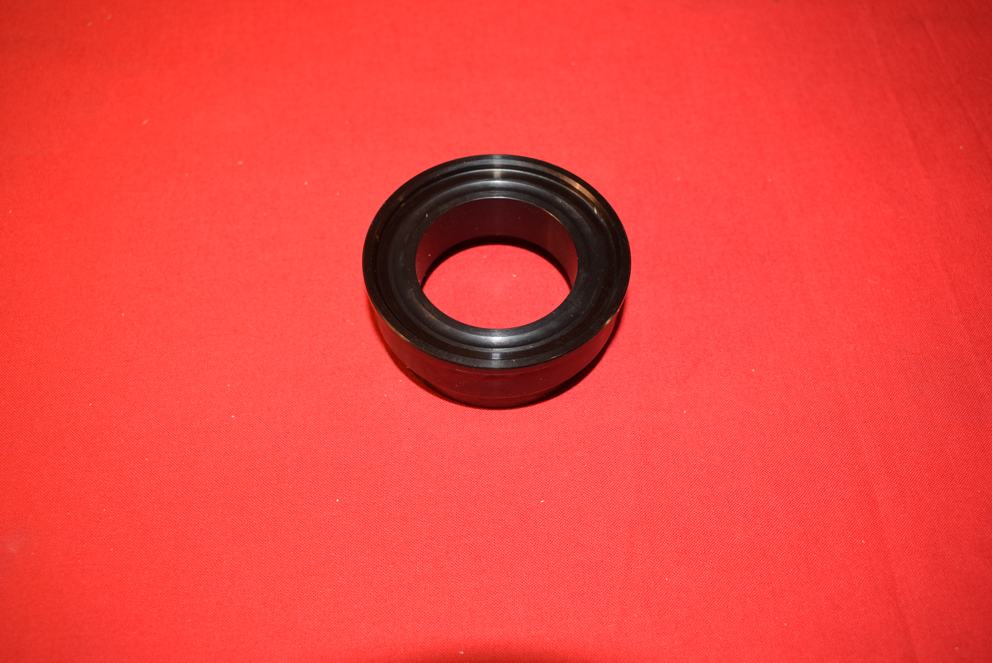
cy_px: 332
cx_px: 496
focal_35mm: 34
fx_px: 951
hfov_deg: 55.1
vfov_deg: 38.4
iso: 400
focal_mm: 23
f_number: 5.6
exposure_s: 1/30
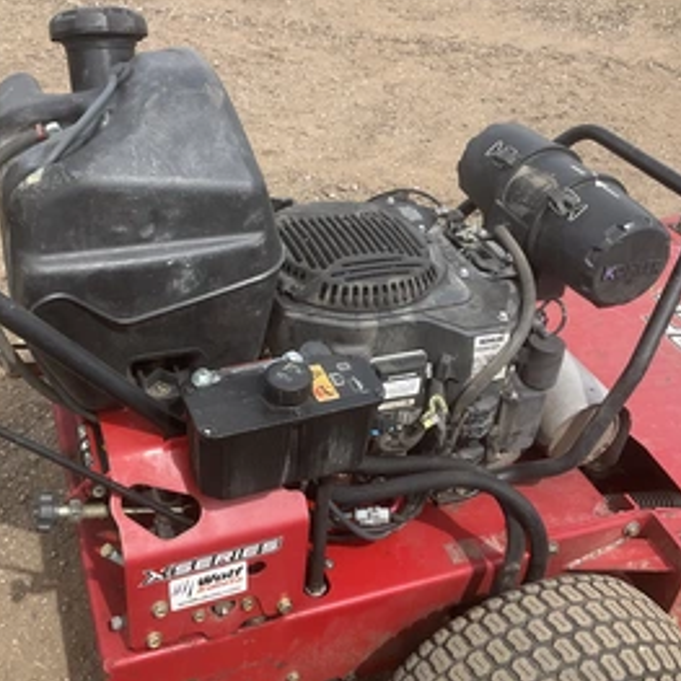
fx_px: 868
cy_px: 326
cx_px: 313
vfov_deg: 42.8
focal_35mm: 39
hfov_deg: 42.8
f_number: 1.8
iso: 25
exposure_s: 1/898
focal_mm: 3
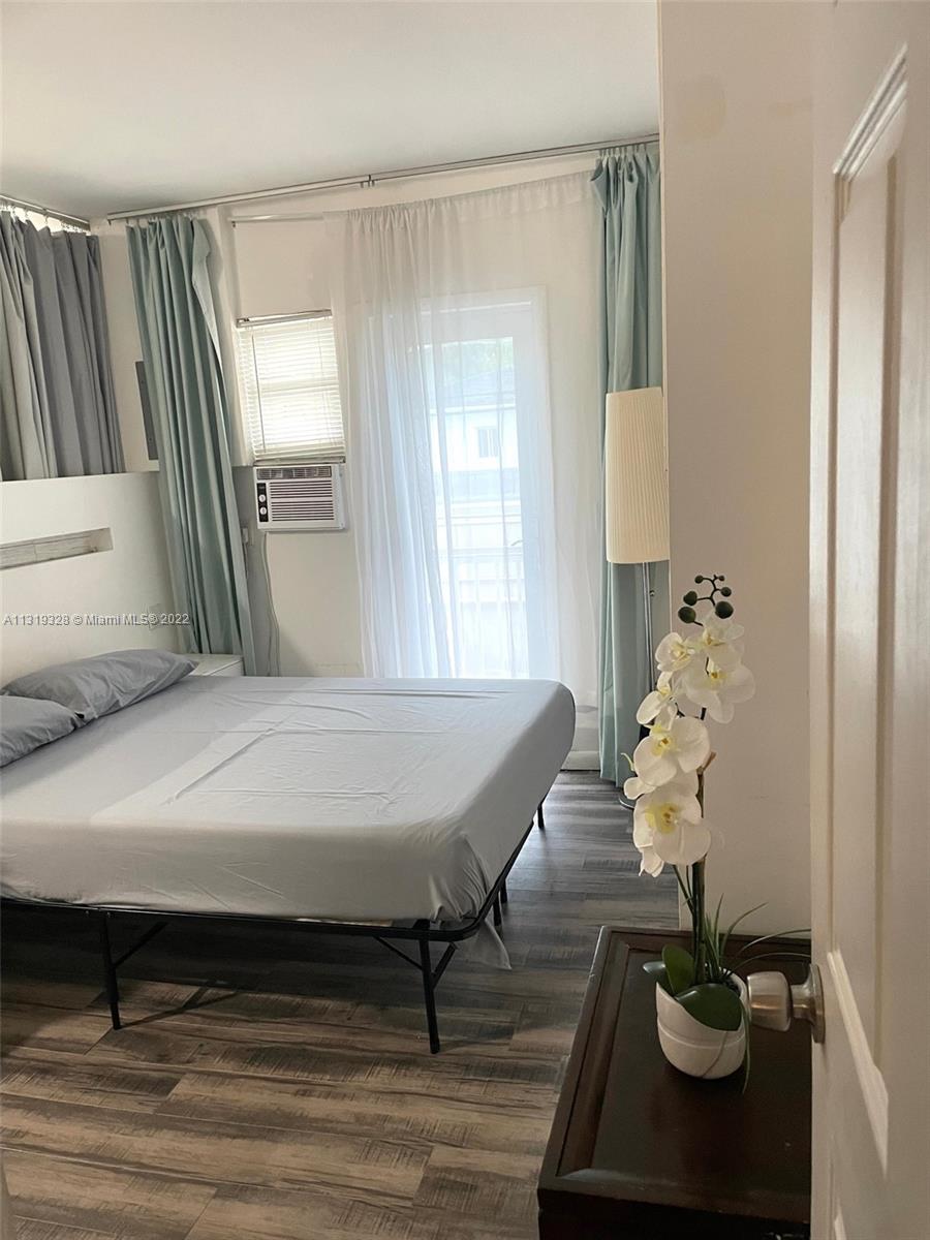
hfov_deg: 53.1
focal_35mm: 26
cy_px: 620
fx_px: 931
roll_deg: +4.6
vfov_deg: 67.3
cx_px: 465
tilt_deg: -10.8
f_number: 1.6
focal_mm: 4.2
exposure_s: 1/60
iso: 400
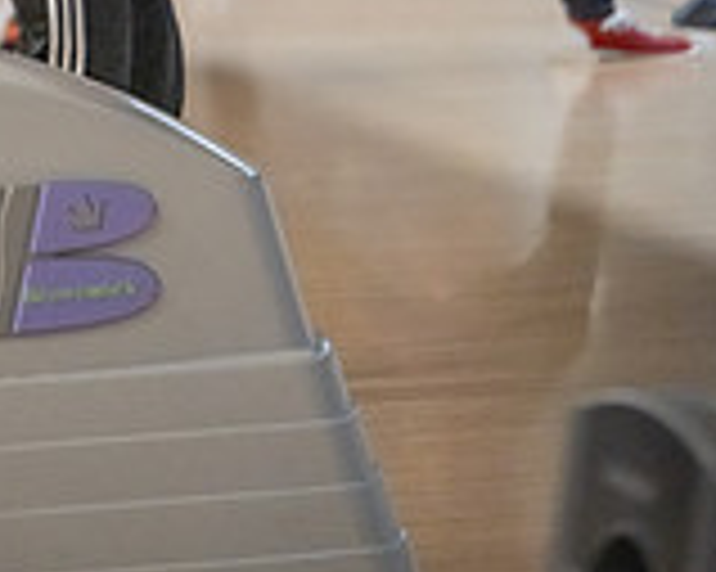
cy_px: -378
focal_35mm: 373
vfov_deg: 4.1
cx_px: 158
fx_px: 7899
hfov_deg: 5.2
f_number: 2.8
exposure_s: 1/800
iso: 4000
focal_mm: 140
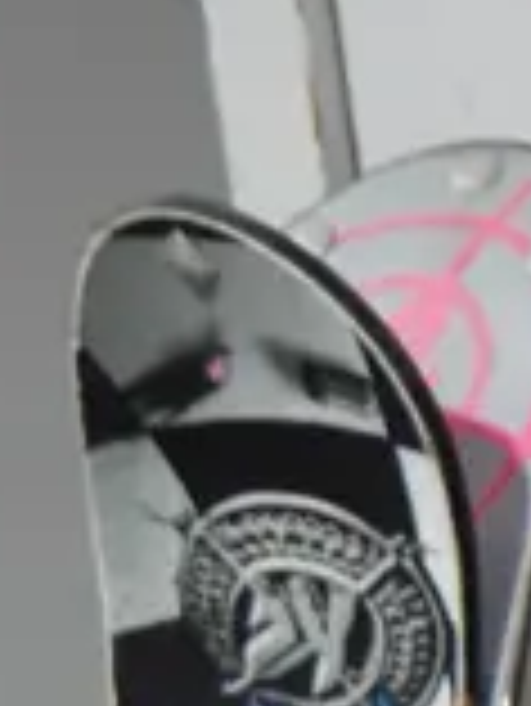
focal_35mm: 183
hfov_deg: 7.1
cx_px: 1660
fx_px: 3738
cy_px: 1358
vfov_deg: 10.1
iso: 400
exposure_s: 1/60
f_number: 3.5
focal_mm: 14
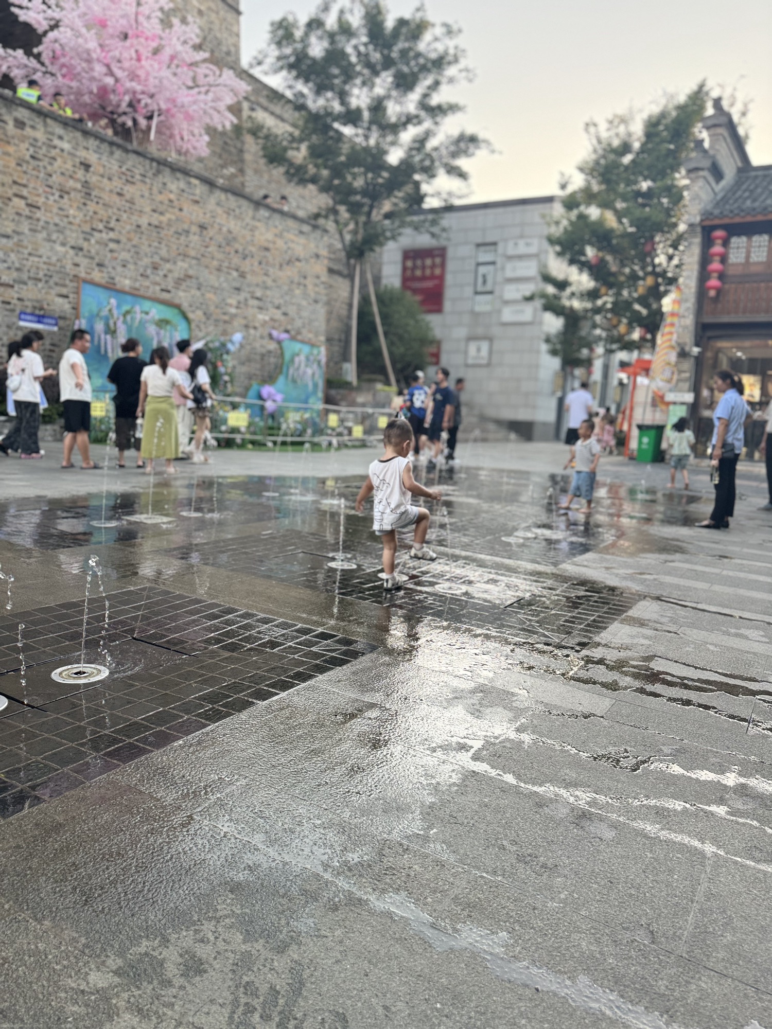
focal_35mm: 24
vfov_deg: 71.6
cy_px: 514
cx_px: 386
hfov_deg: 56.8
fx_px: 714
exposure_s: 1/160
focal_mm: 6.86
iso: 100
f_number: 1.78
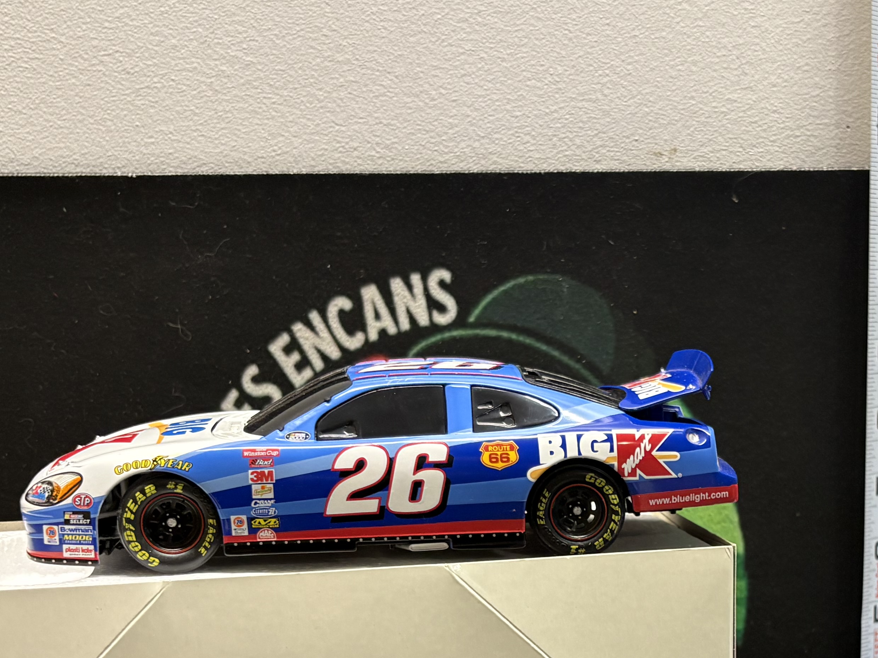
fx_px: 1522
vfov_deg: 23.7
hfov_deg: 31.5
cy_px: 596
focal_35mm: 60
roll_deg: +0.3
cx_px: 684
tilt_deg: -12.5
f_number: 1.6
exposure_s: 1/60
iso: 200
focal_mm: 5.96
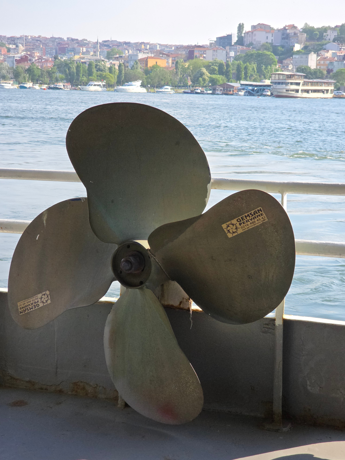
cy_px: 230
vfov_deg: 27.8
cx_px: 173
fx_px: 930
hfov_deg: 21.0
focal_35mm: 70
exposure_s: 1/852
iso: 50
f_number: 2.4
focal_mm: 7.9
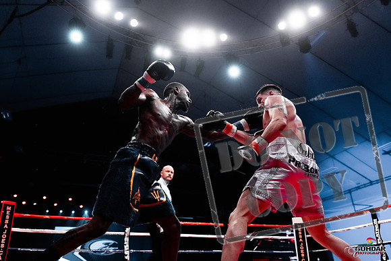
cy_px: 130
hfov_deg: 65.5
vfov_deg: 46.4
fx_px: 304
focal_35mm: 28
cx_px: 196
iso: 4000
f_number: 2.8
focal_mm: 28
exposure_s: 1/1000
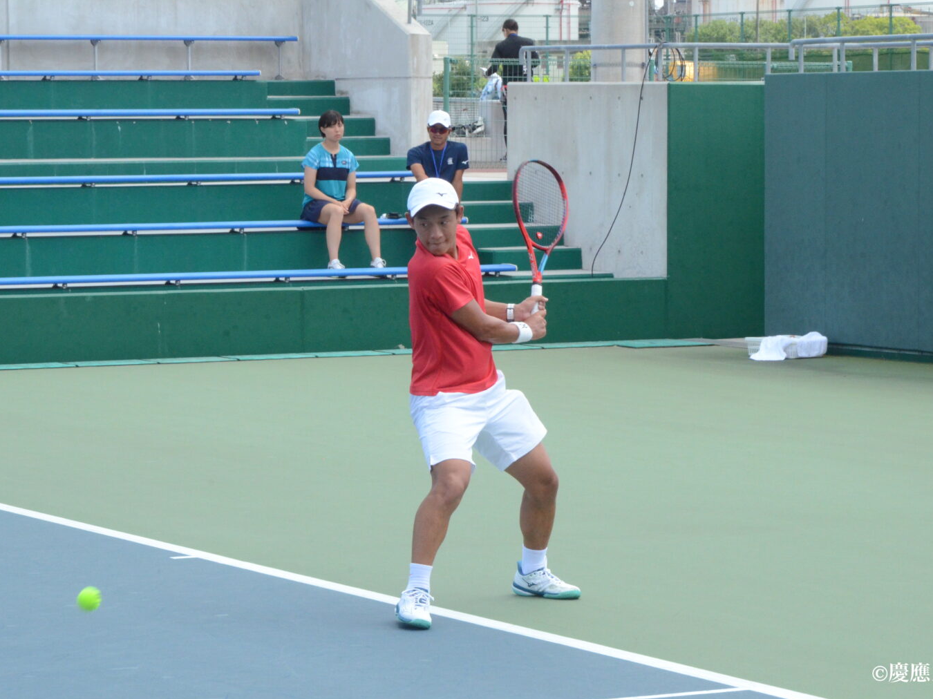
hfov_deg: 15.1
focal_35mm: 131
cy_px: 351
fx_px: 3530
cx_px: 505
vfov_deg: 11.3
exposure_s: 1/400
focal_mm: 80
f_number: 22
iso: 2500
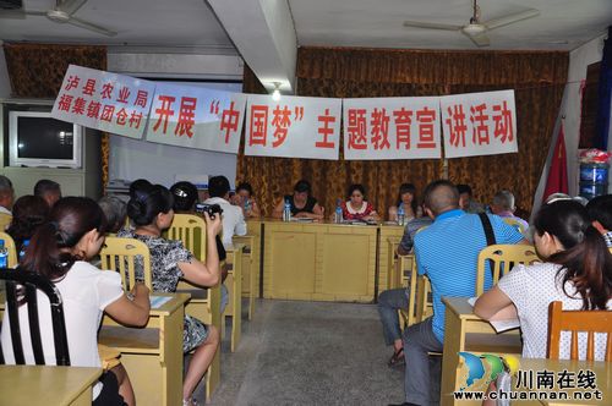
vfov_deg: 39.9
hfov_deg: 57.3
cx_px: 306
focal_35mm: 33
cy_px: 203
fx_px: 560
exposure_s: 1/60
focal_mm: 22
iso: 400
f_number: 3.8
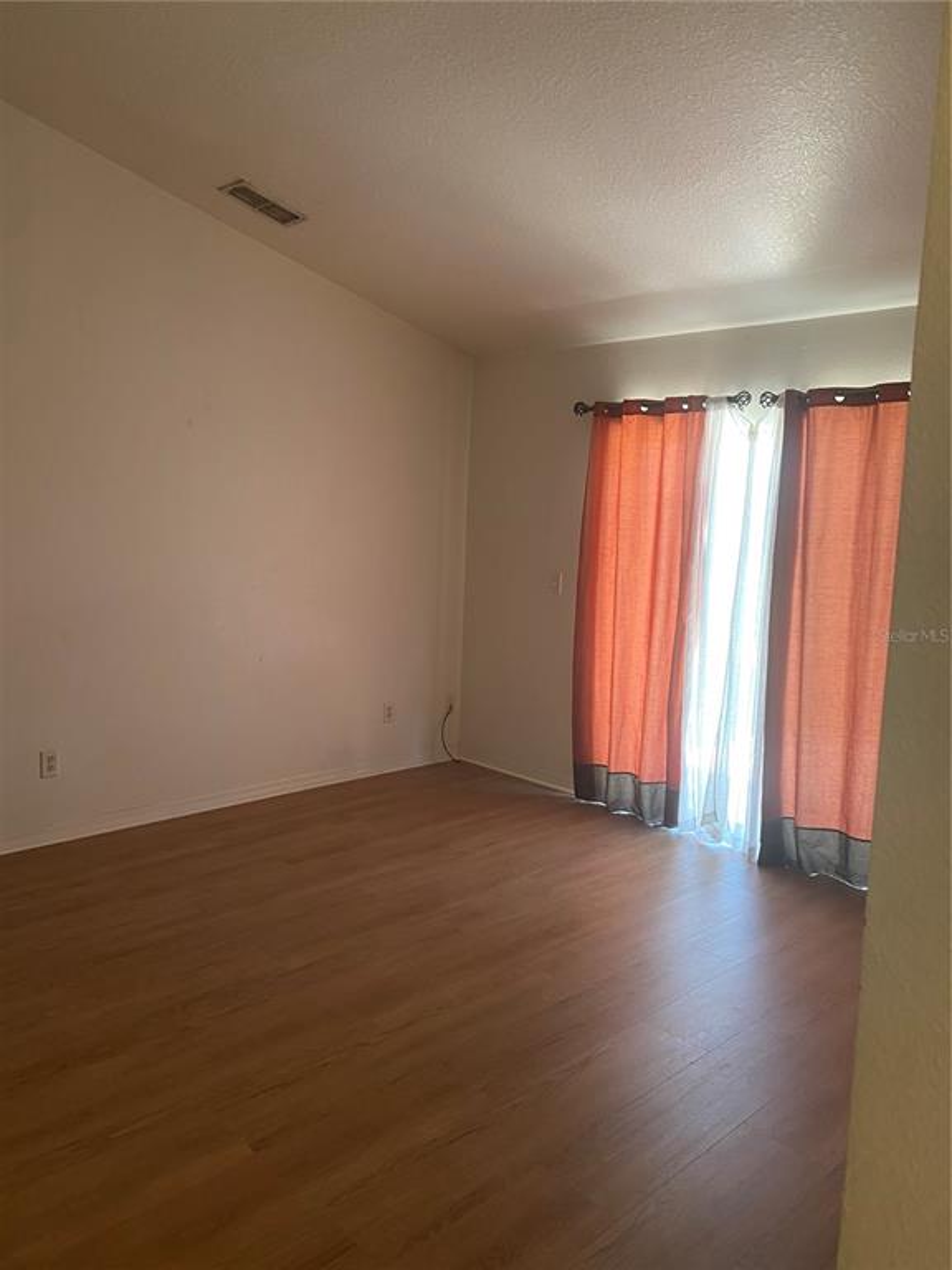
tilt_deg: -6.2
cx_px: 476
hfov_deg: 53.1
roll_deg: -2.4
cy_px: 635
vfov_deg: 67.3
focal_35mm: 26
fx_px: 953
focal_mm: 4.25
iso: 100
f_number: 1.8
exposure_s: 1/60
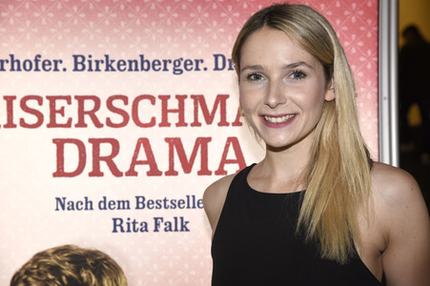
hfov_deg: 26.0
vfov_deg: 17.5
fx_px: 931
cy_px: 143
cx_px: 215
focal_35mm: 78
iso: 500
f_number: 6.3
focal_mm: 78
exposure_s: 1/125
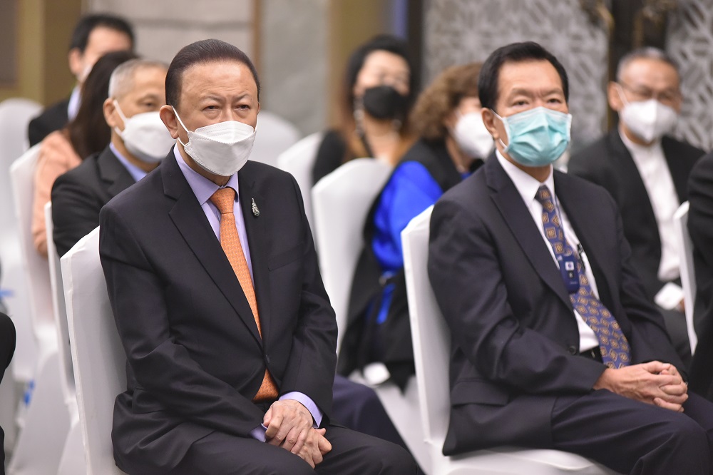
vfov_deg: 7.4
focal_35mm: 185
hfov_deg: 11.1
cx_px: 356
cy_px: 238
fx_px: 3663
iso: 5000
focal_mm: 185
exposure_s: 1/160
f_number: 2.8
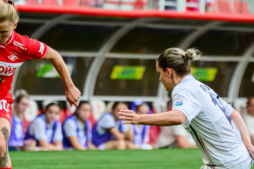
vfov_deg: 2.1
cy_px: 70
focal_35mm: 660
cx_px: 45
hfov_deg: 3.1
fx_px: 4657
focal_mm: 200
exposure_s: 1/4000
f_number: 3.5
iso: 640
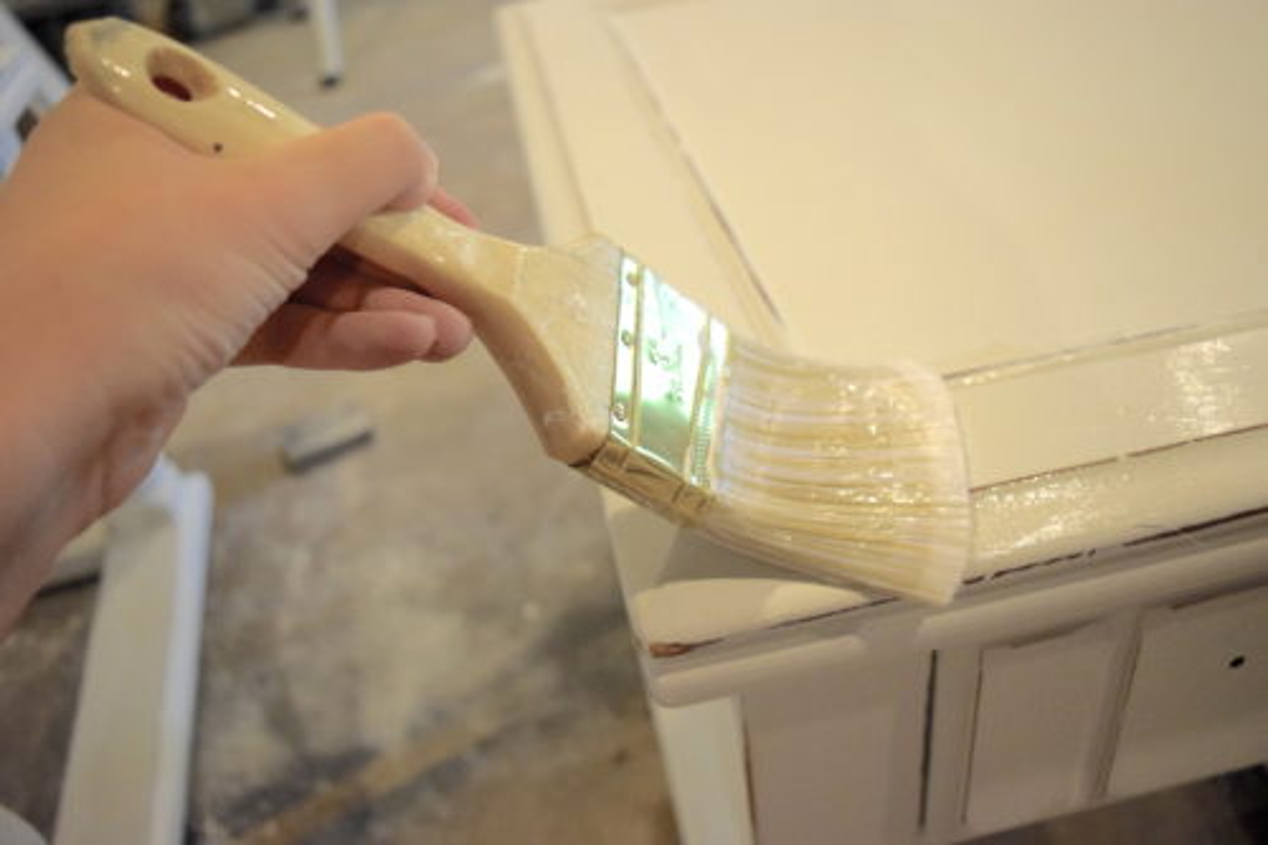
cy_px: 422
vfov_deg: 41.7
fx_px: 1109
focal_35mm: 32
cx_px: 634
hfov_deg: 59.5
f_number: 4
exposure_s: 1/125
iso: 3200
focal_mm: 21
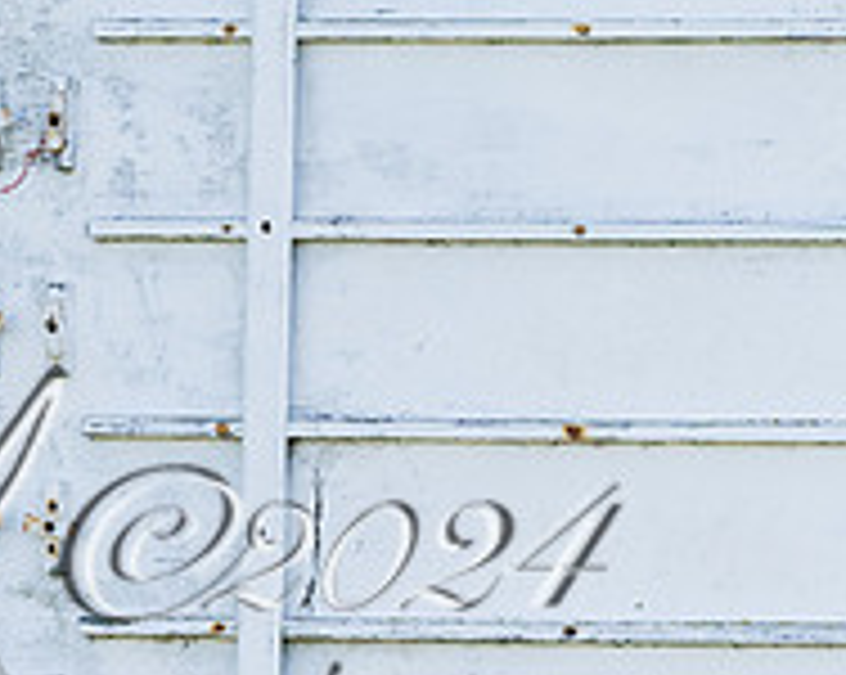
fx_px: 28589
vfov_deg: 1.4
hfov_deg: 1.7
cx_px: 191
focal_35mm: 1143
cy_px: 176
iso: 400
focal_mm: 200
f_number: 4
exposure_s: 1/4000
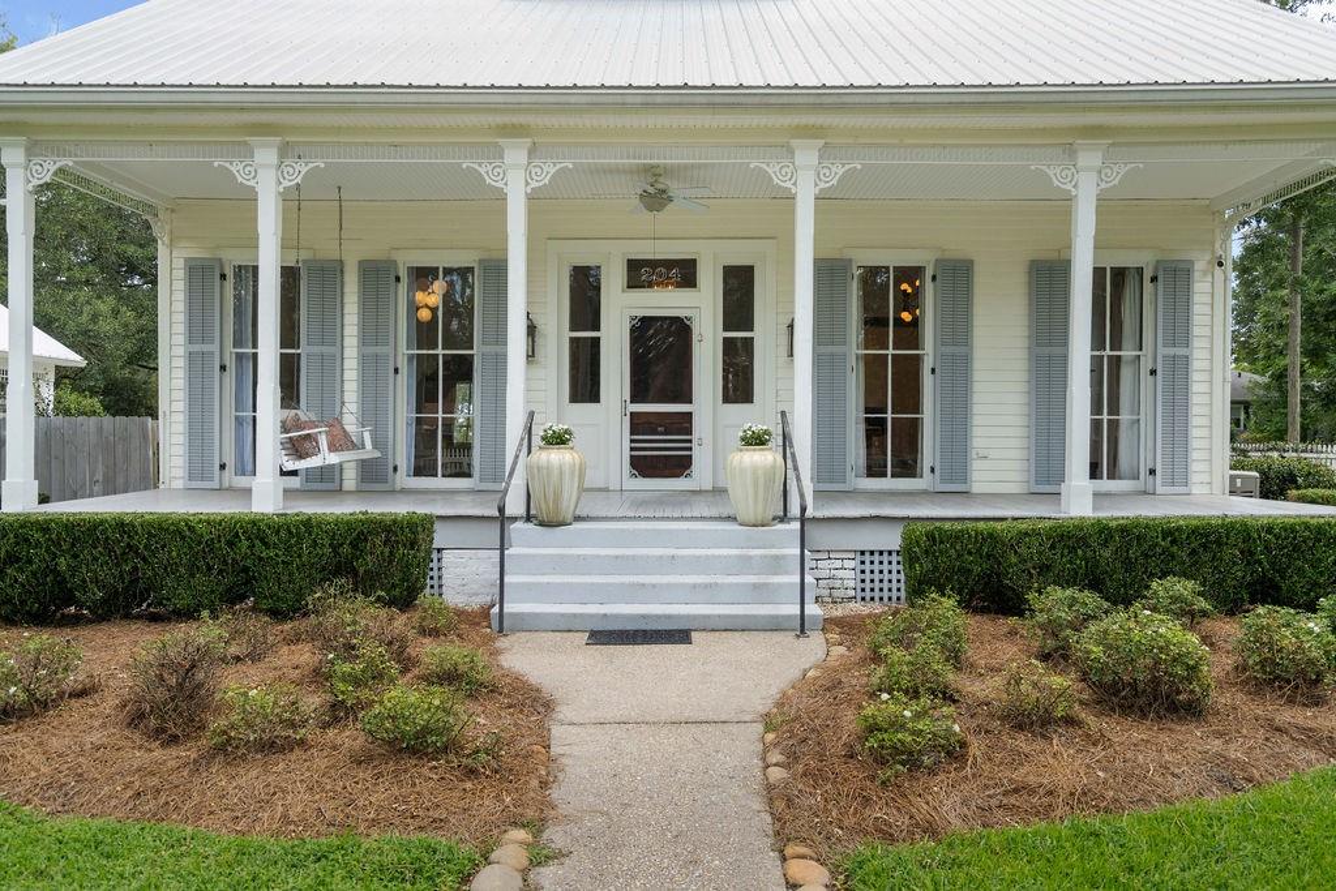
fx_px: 891
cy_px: 446
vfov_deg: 53.1
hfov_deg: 73.7
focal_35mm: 24
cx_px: 668
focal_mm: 24
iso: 400
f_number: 5.6
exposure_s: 1/640
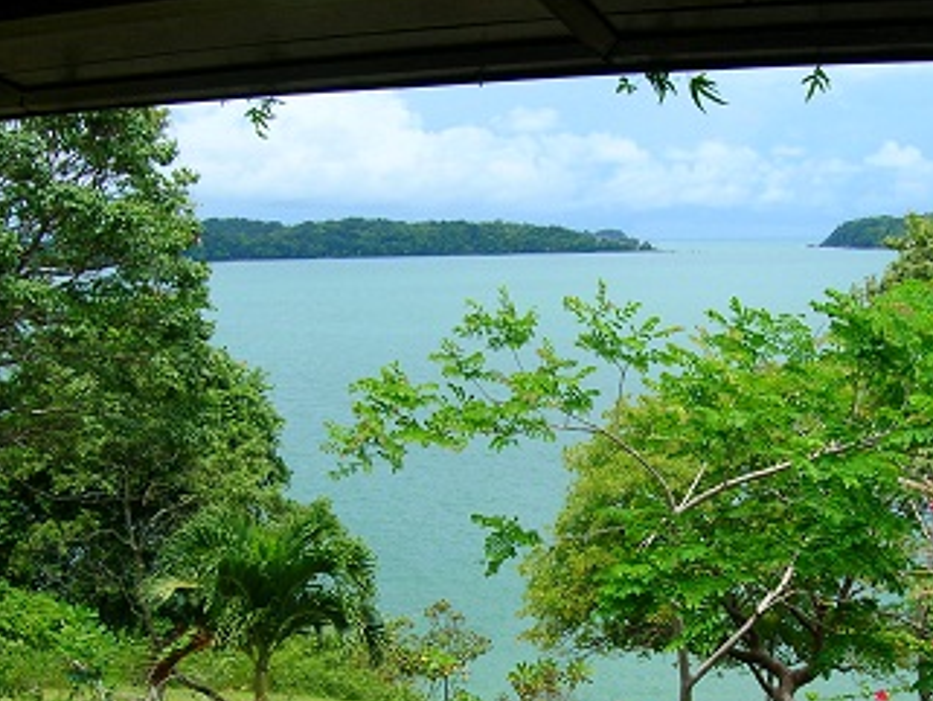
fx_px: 1429
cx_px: 602
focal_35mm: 53
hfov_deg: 35.9
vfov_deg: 27.1
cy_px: 540
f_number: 4.9
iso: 50
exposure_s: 1/250
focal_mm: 5.7
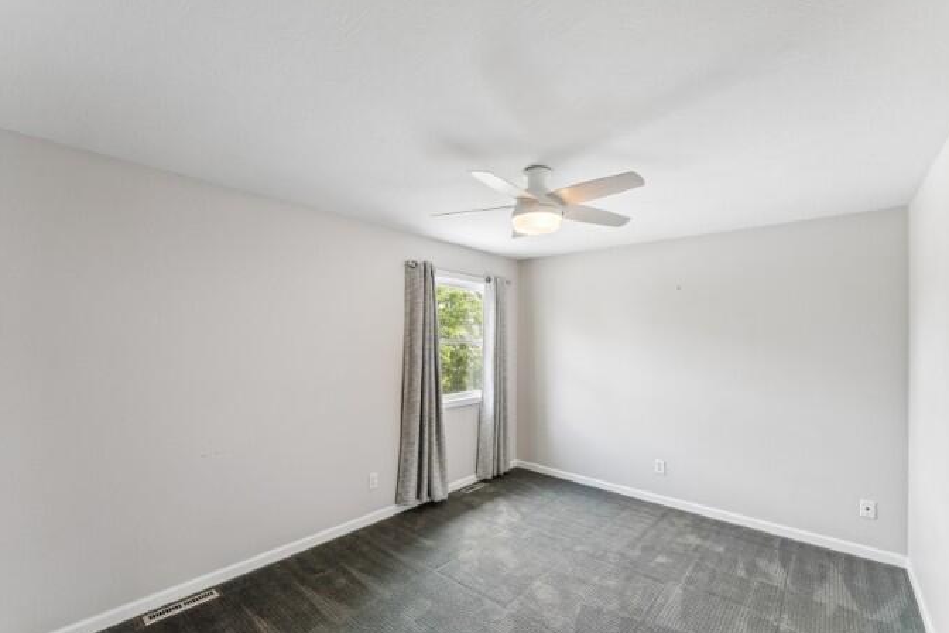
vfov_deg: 77.3
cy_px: 324
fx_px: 395
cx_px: 483
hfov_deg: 100.4
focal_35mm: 15
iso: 400
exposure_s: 1/13
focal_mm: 14
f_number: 13
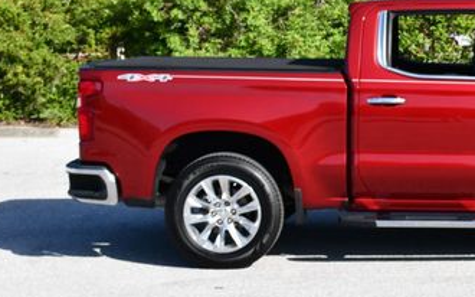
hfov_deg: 21.3
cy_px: 39
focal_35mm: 95
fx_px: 1229
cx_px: 440
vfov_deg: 13.6
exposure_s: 1/250
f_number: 8
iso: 180
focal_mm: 24
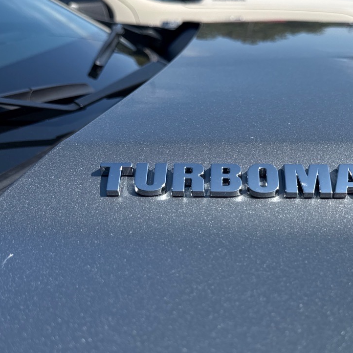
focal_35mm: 47
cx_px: 218
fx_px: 542
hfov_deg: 35.9
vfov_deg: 35.8
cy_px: 223
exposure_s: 1/6711
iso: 80
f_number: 1.78
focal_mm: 6.76
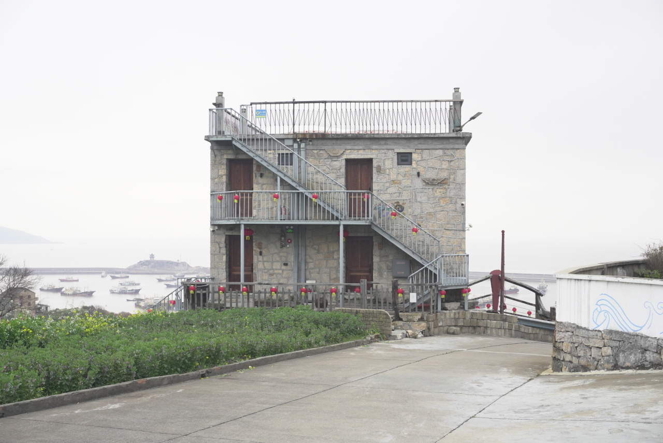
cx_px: 332
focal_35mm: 40
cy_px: 222
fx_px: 746
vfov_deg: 33.1
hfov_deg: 47.9
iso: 640
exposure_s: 1/125
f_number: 8
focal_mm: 27
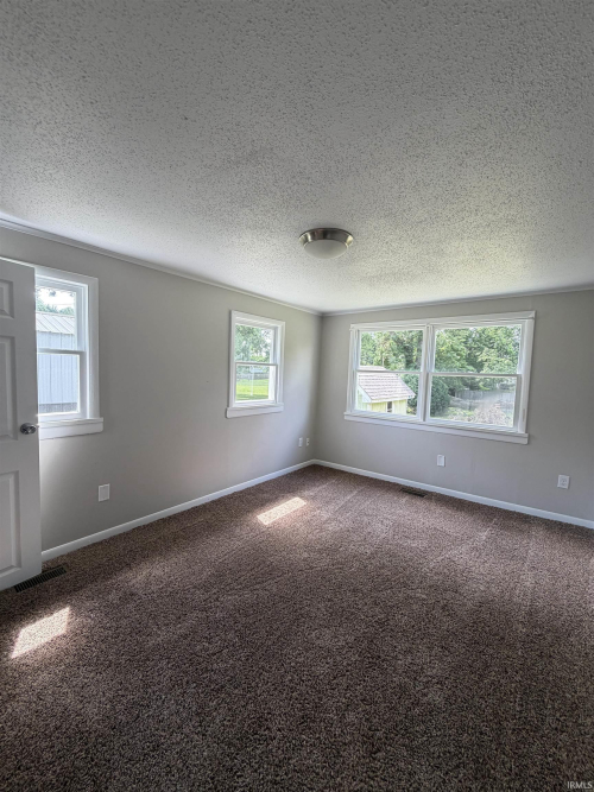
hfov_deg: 85.7
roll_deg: -3.0
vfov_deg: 102.1
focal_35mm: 14
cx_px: 297
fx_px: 320
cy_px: 396
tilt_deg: -3.9
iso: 100
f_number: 2.2
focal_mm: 2.22
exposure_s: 1/121
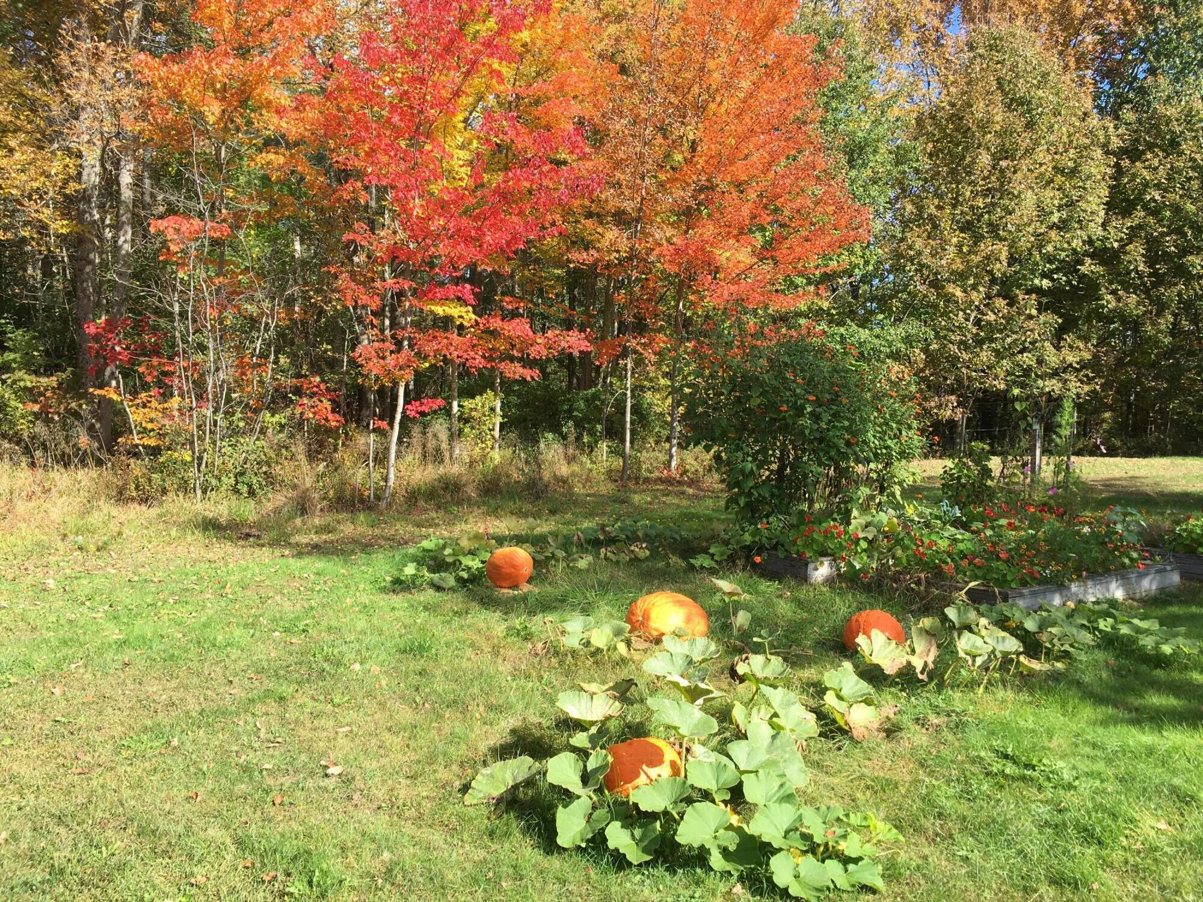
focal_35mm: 29
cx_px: 602
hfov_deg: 61.7
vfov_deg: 48.2
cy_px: 451
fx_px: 1008
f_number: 2.2
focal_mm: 4.15
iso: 25
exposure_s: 1/561
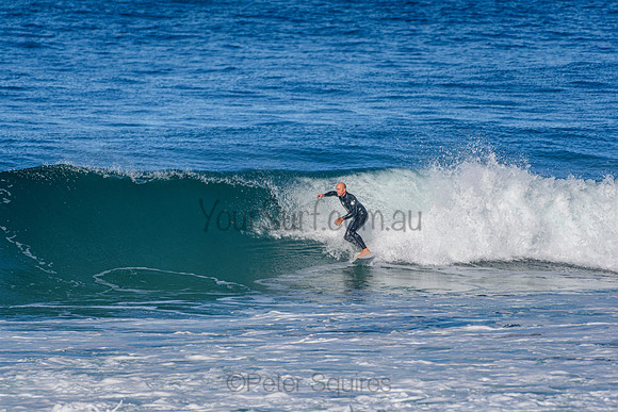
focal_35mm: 750
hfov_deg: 2.7
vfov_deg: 1.8
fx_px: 12877
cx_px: 309
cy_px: 206
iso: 220
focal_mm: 500
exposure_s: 1/2000
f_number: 5.6
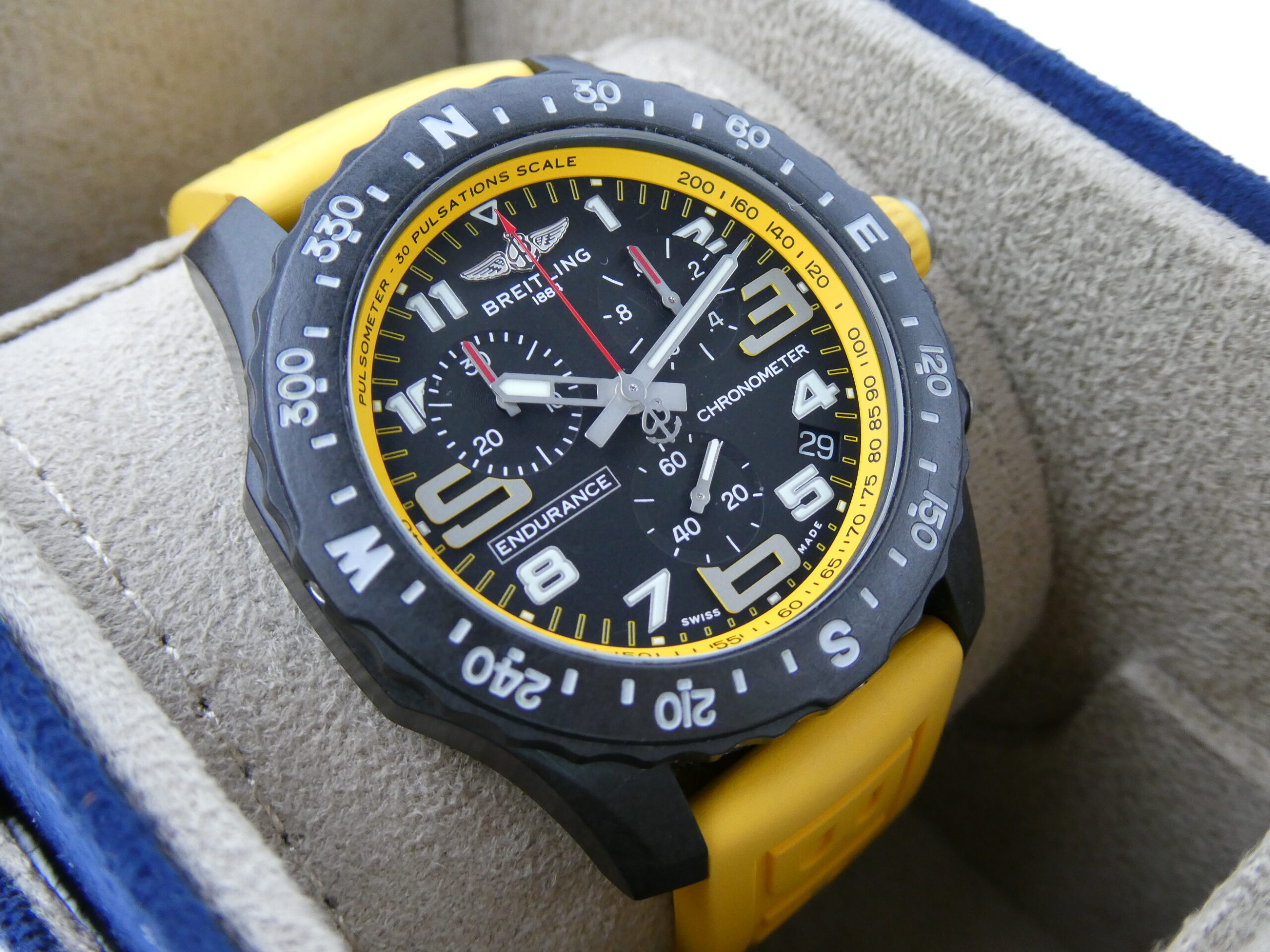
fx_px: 1357
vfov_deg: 38.7
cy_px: 476
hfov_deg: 50.1
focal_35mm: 37
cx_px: 635
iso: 250
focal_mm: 6.7
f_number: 3.7
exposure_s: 1/80
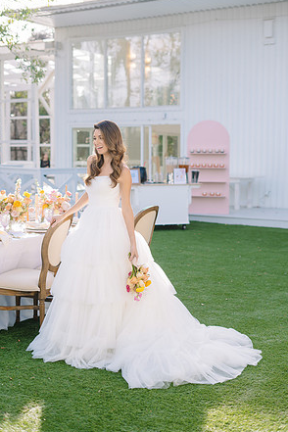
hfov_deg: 26.5
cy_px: 216
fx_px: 612
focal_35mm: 51
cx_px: 145
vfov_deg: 38.9
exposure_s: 1/200
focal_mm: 50
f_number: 2.5
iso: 50
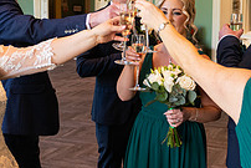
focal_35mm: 69
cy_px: 65
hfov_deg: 29.2
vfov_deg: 19.7
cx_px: 127
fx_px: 481
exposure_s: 1/160
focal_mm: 24
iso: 640
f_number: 3.5
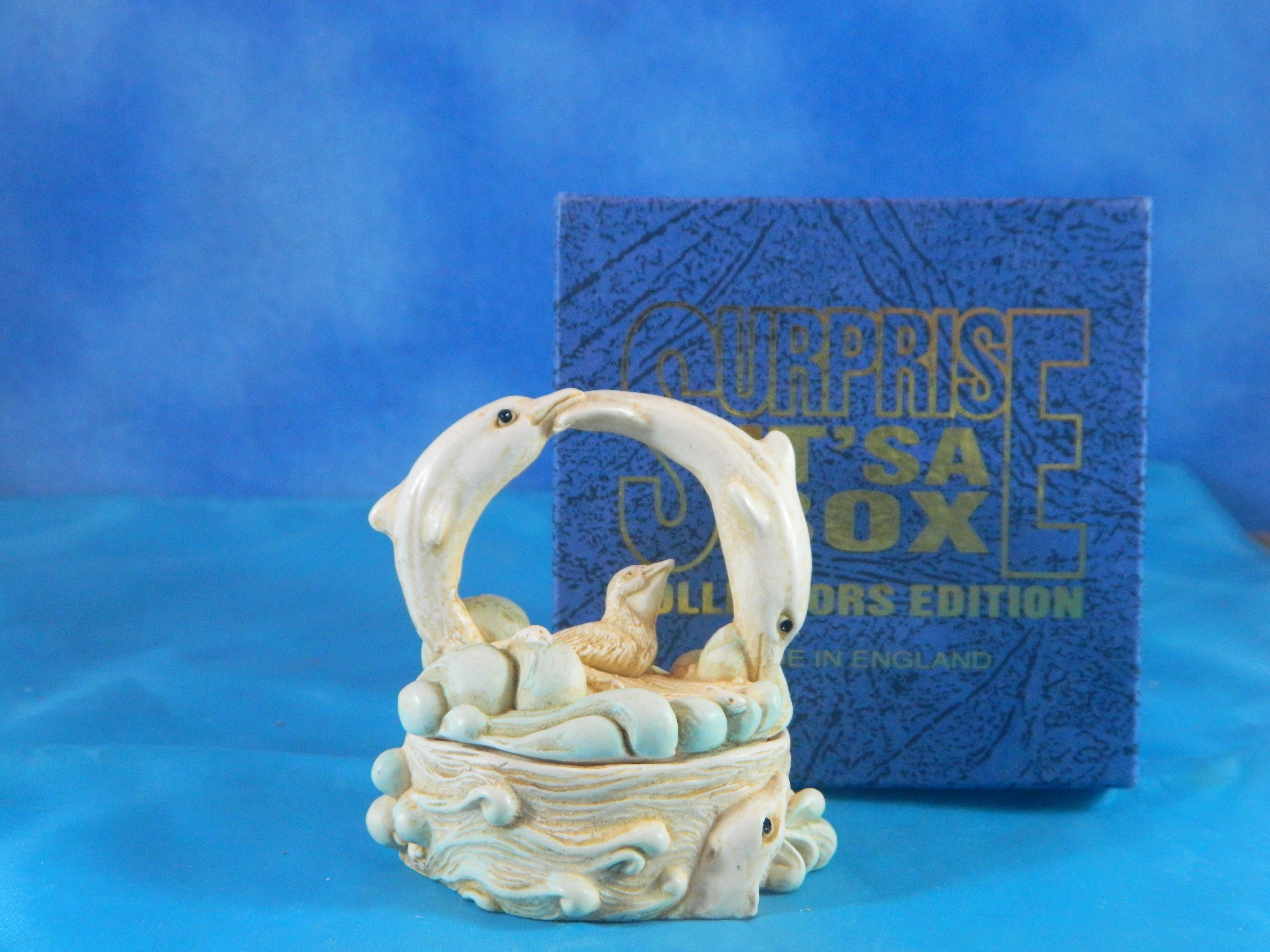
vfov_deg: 25.7
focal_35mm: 57
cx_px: 635
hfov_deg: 33.8
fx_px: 2091
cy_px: 476
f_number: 3.8
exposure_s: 1/40
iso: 400
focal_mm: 10.2
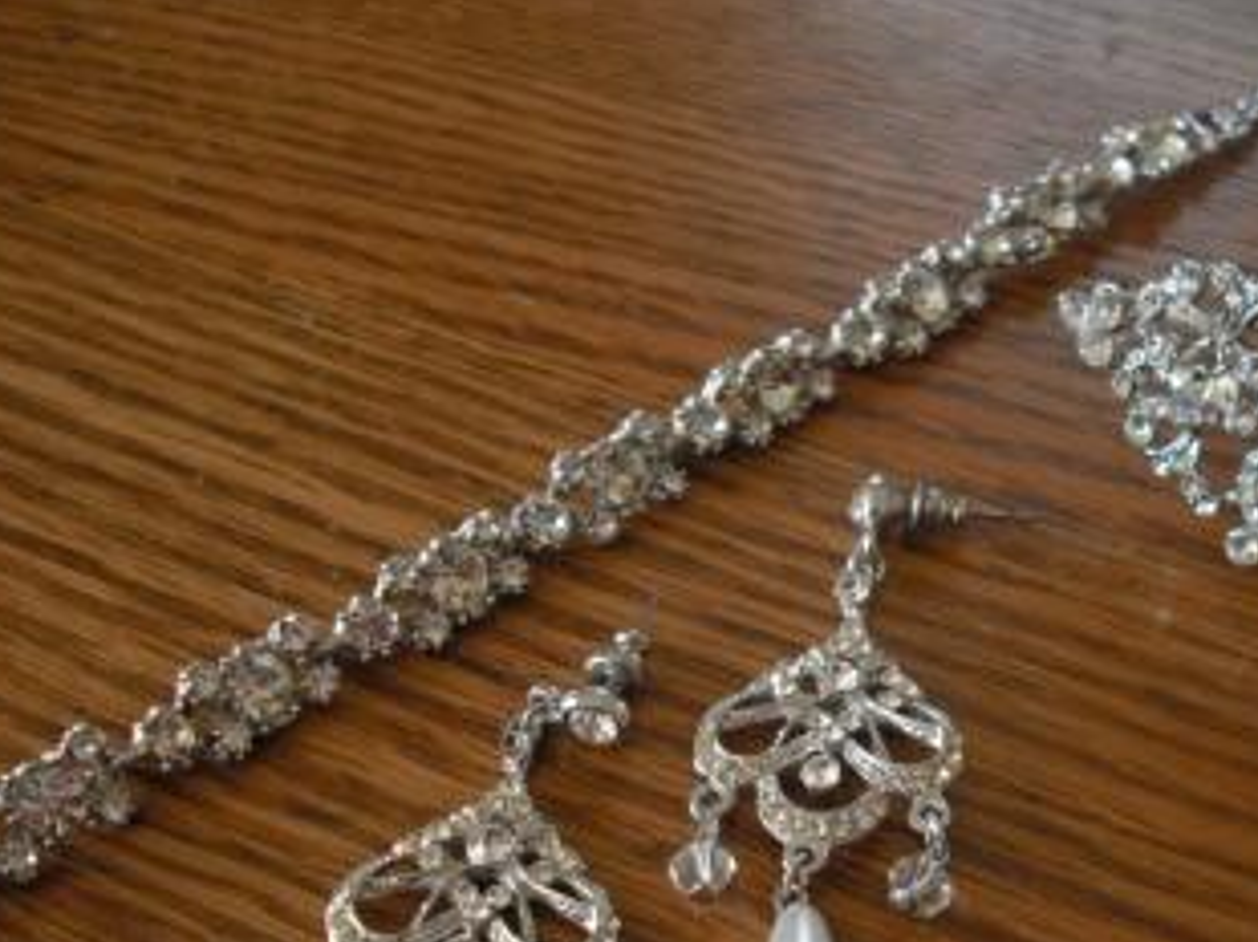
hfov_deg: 34.6
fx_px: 1997
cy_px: 662
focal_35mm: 55
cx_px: 852
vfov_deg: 26.3
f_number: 2.8
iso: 200
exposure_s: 1/80
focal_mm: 6.2
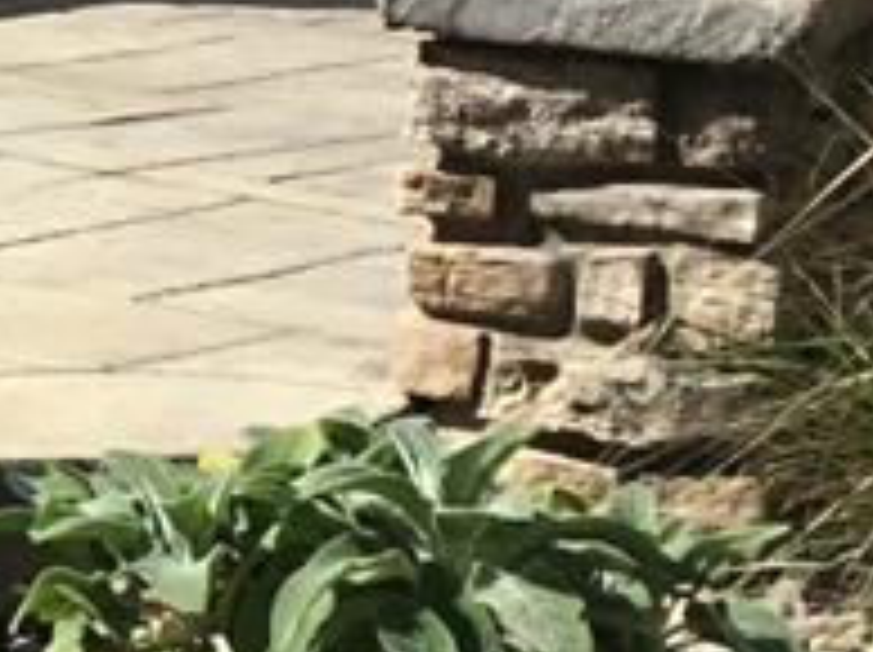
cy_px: -117
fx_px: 4131
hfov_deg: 11.4
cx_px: -594
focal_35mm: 164
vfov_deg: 8.9
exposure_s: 1/1852
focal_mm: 3.3
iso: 25
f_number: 2.4
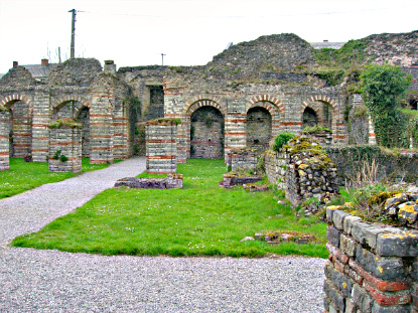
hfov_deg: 54.0
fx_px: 410
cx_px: 209
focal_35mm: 34
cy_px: 156
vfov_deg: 41.8
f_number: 4.9
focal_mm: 5.7
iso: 50
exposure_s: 1/63.8
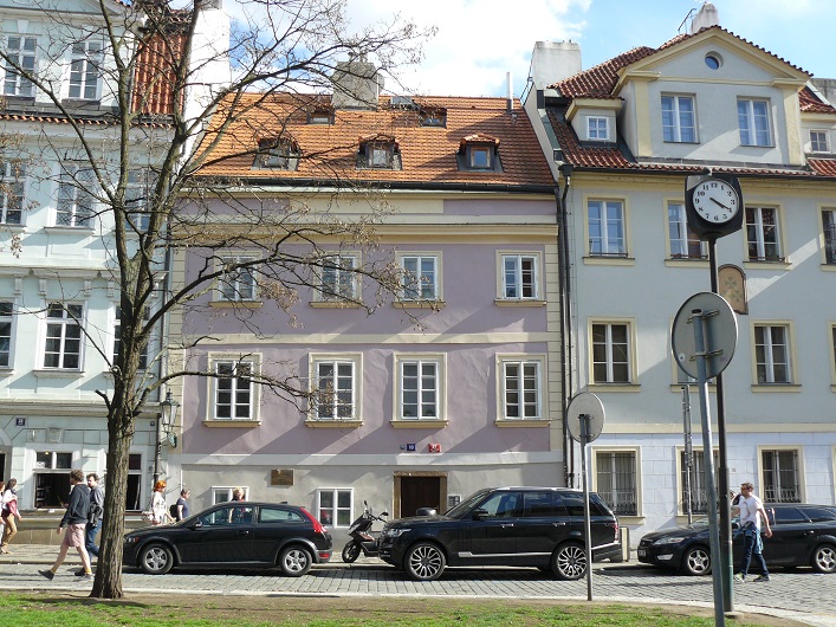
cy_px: 314
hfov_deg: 51.4
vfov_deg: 39.6
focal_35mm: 36
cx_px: 418
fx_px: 869
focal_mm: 6
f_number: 5
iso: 100
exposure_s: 1/250
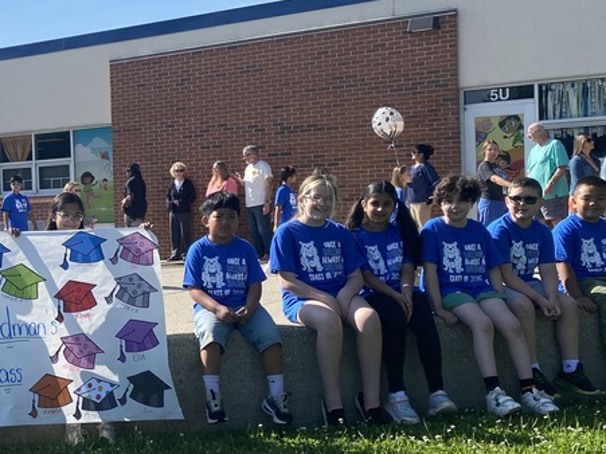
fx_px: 1033
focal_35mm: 59
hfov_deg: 30.7
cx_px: 19
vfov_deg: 24.8
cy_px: 254
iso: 32
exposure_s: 1/2625
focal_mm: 4.25
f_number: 1.8
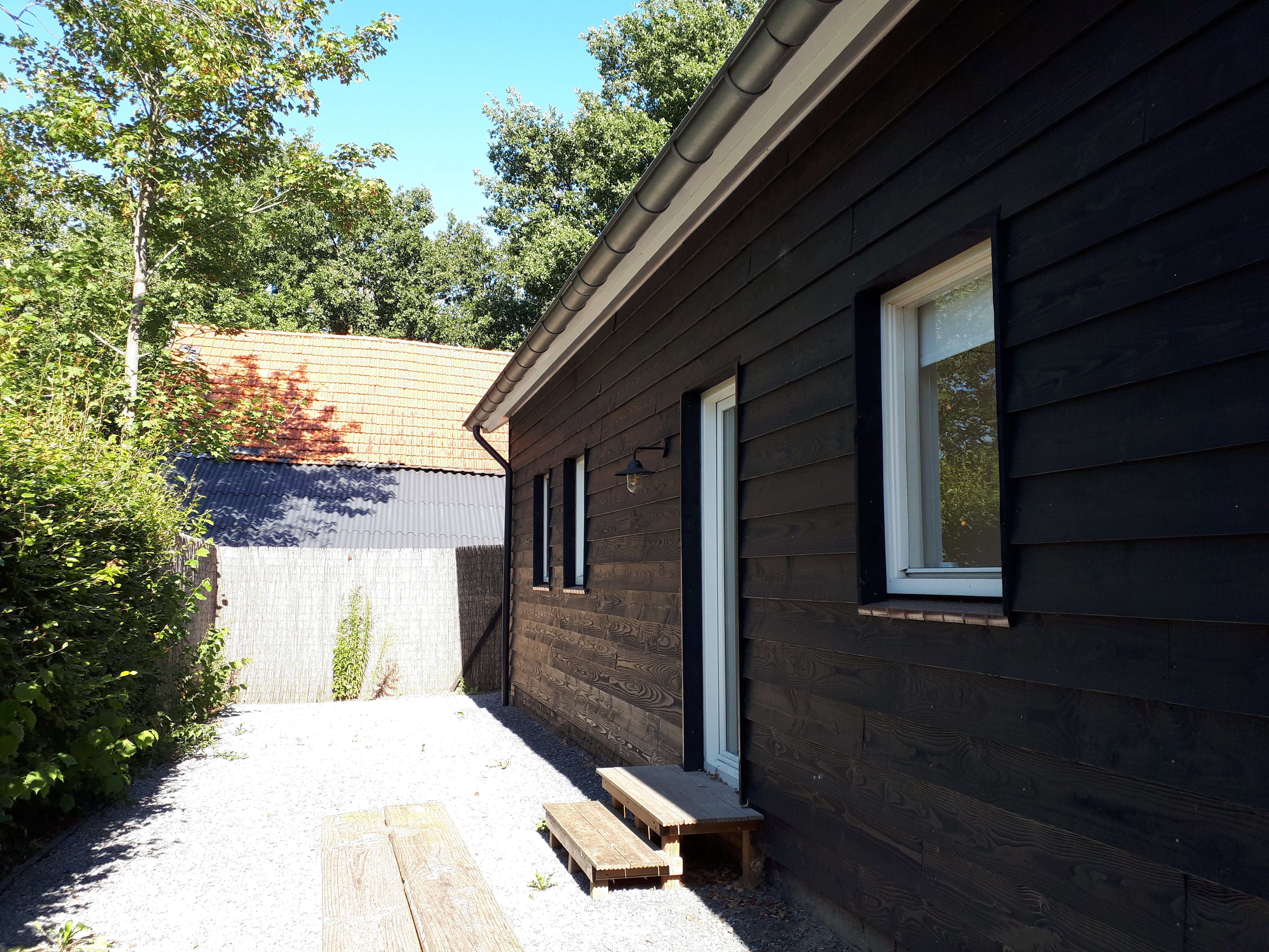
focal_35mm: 27
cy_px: 476
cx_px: 634
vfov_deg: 51.4
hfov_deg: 65.3
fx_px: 990
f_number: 1.9
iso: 40
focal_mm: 3.6
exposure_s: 1/293
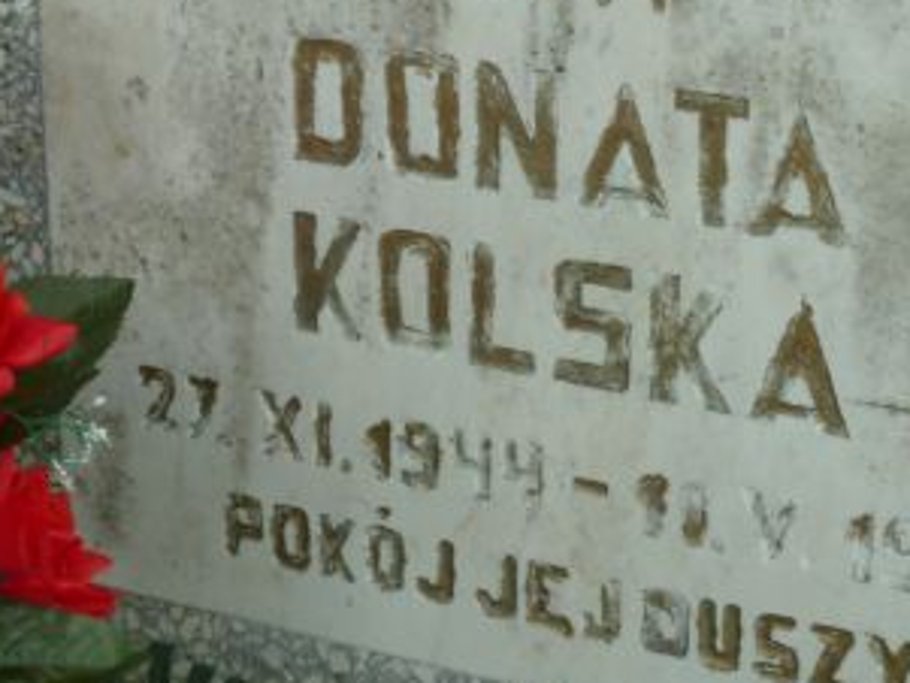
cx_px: 478
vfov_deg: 14.4
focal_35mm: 102
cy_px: 124
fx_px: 2682
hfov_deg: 19.3
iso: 80
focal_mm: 7.9
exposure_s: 1/40
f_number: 3.8
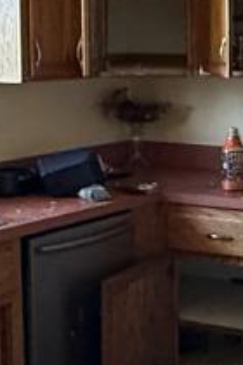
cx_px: 290
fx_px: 1053
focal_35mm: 104
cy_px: 131
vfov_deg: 19.6
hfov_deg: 12.8
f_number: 2.2
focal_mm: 2.22
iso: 640
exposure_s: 1/60
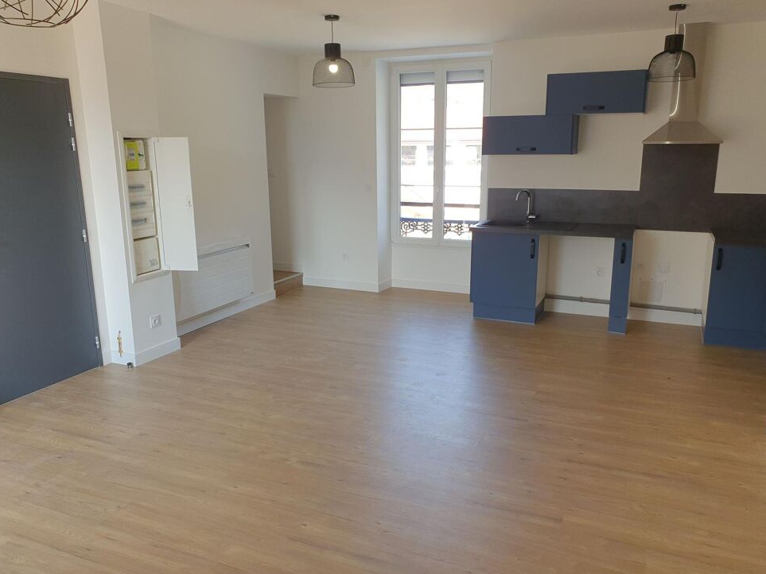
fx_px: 597
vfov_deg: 51.3
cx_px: 378
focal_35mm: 27
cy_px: 293
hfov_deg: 65.3
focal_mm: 4.32
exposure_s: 1/100
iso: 50
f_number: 2.4
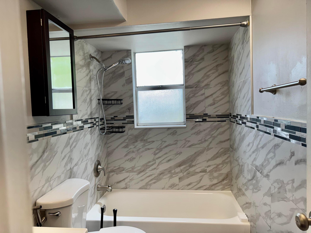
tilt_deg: -3.0
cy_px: 116
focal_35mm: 24
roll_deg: +1.2
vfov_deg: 56.8
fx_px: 216
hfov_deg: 71.6
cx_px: 156
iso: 80
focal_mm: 6.76
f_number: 1.78
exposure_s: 1/460
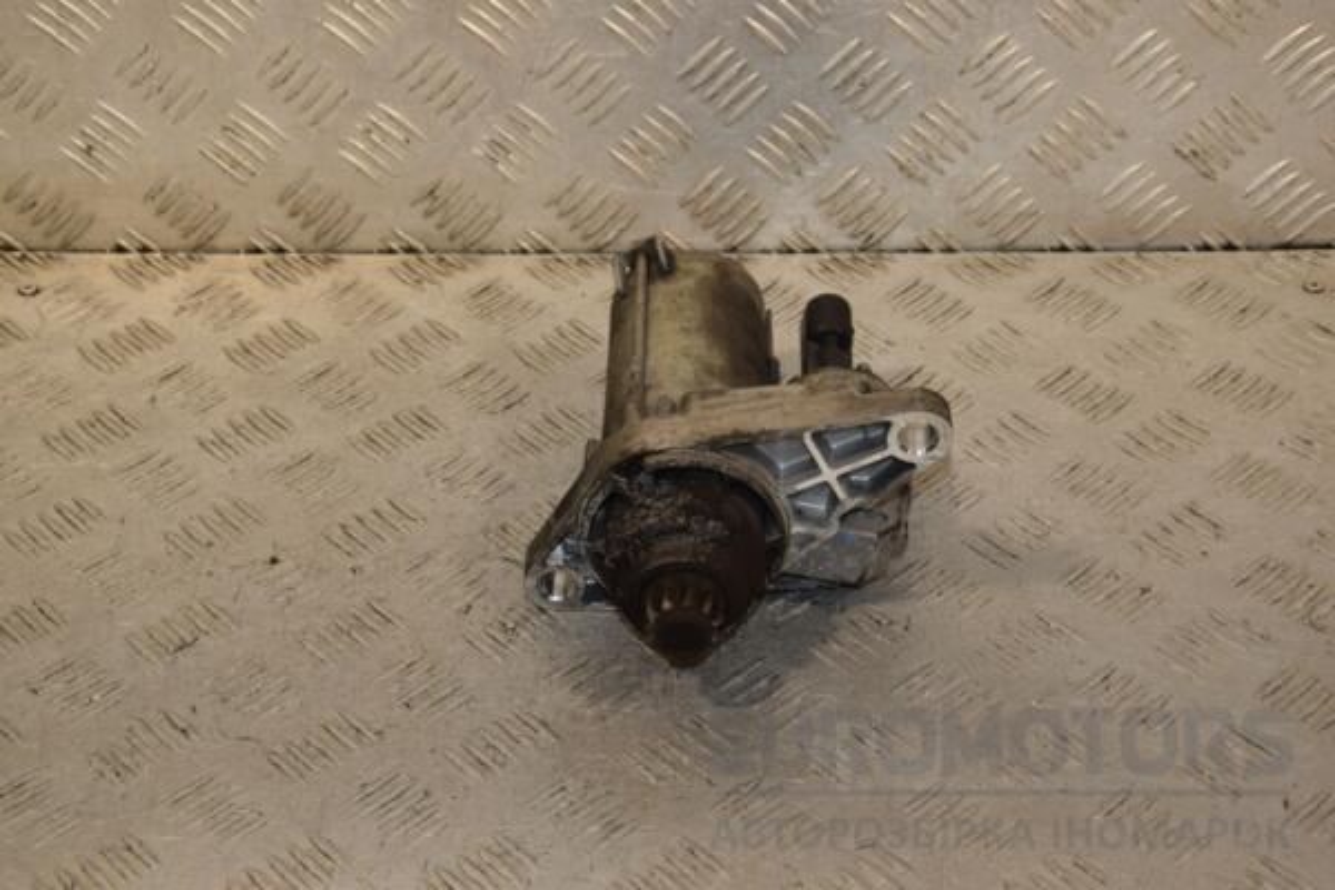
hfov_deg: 29.9
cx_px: 668
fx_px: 2503
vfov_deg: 20.2
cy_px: 445
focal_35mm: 68
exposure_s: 1/200
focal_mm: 45
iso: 800
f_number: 8
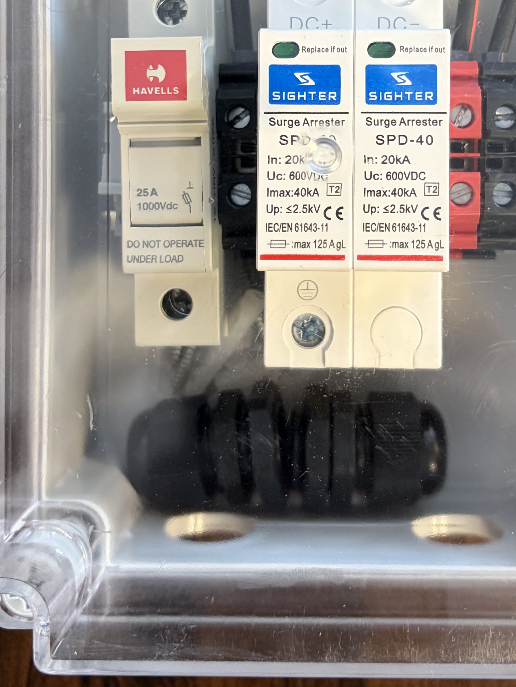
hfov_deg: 25.6
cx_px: 331
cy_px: 133
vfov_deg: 32.8
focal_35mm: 57
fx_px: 1133
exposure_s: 1/60
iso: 160
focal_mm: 5.96
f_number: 1.6
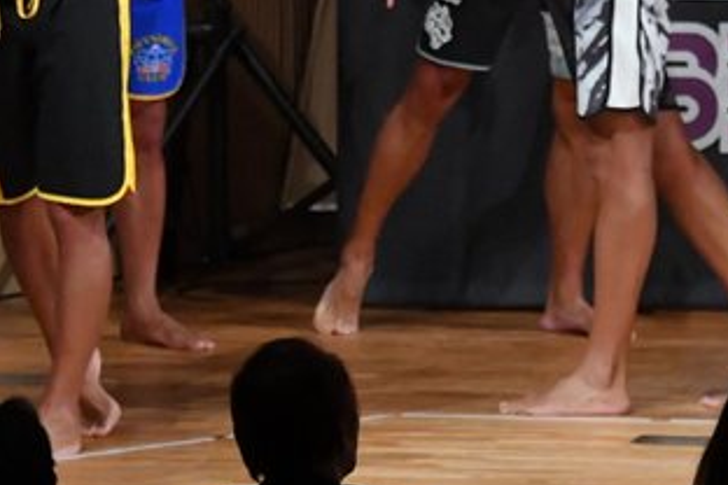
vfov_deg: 2.3
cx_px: -146
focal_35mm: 596
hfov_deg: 3.5
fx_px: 12052
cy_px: -2
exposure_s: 1/400
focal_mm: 160
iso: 8000
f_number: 5.6
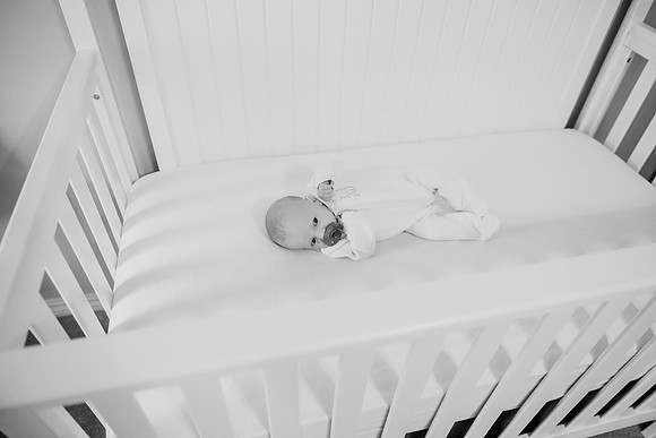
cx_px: 328
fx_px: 437
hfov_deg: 73.7
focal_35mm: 24
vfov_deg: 53.2
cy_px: 219
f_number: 2.8
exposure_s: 1/160
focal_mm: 24
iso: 800
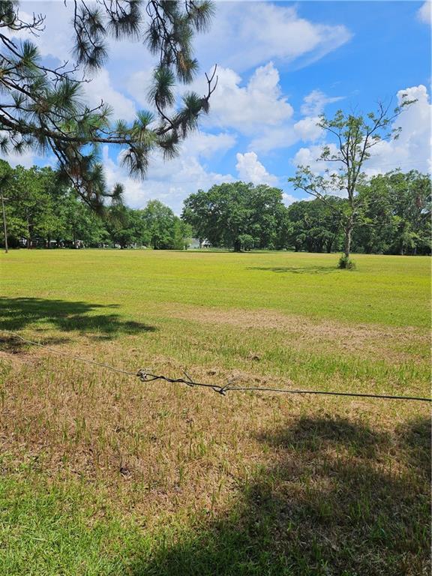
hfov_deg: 58.9
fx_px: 383
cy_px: 288
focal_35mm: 23
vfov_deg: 73.9
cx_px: 216
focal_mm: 5.4
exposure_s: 1/2614
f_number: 1.8
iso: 25
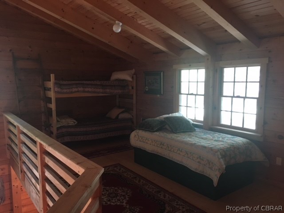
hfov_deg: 61.7
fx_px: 238
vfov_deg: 48.2
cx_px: 142
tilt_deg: -4.9
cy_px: 106
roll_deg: -0.2
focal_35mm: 29
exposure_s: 1/17
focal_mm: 4.15
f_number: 2.2
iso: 200
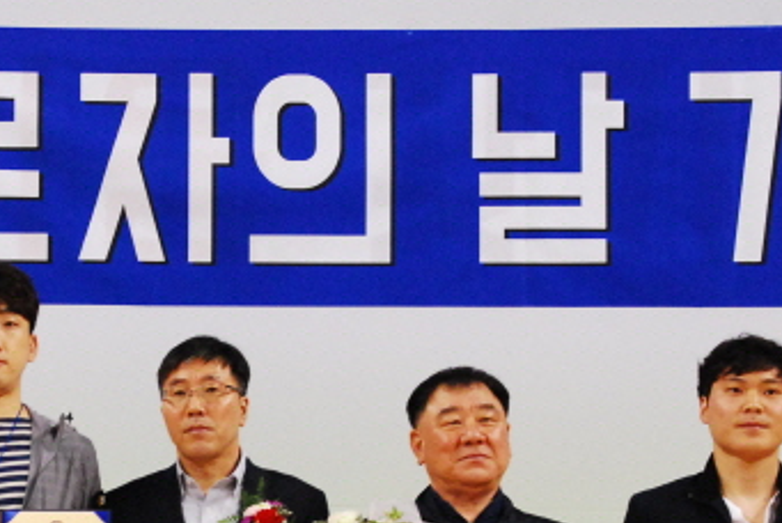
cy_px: 522
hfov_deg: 17.4
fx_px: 2544
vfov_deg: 11.6
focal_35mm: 117
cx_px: 190
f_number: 6.3
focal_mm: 38
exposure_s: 1/80
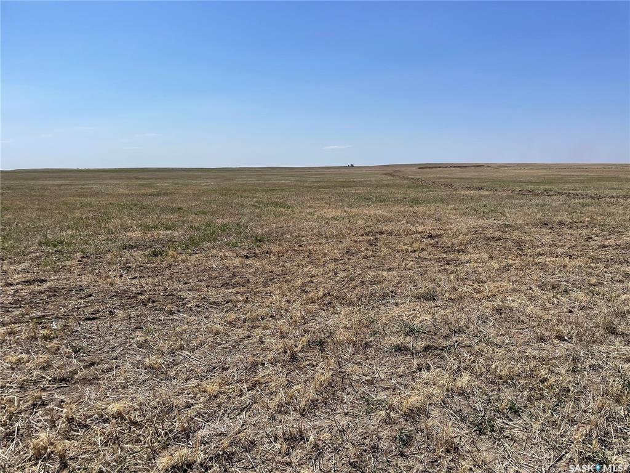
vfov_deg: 53.1
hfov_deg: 67.3
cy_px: 236
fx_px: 473
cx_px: 315
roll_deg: -1.7
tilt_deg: -9.2
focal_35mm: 26
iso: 32
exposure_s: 1/6135
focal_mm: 4.2
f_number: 1.6
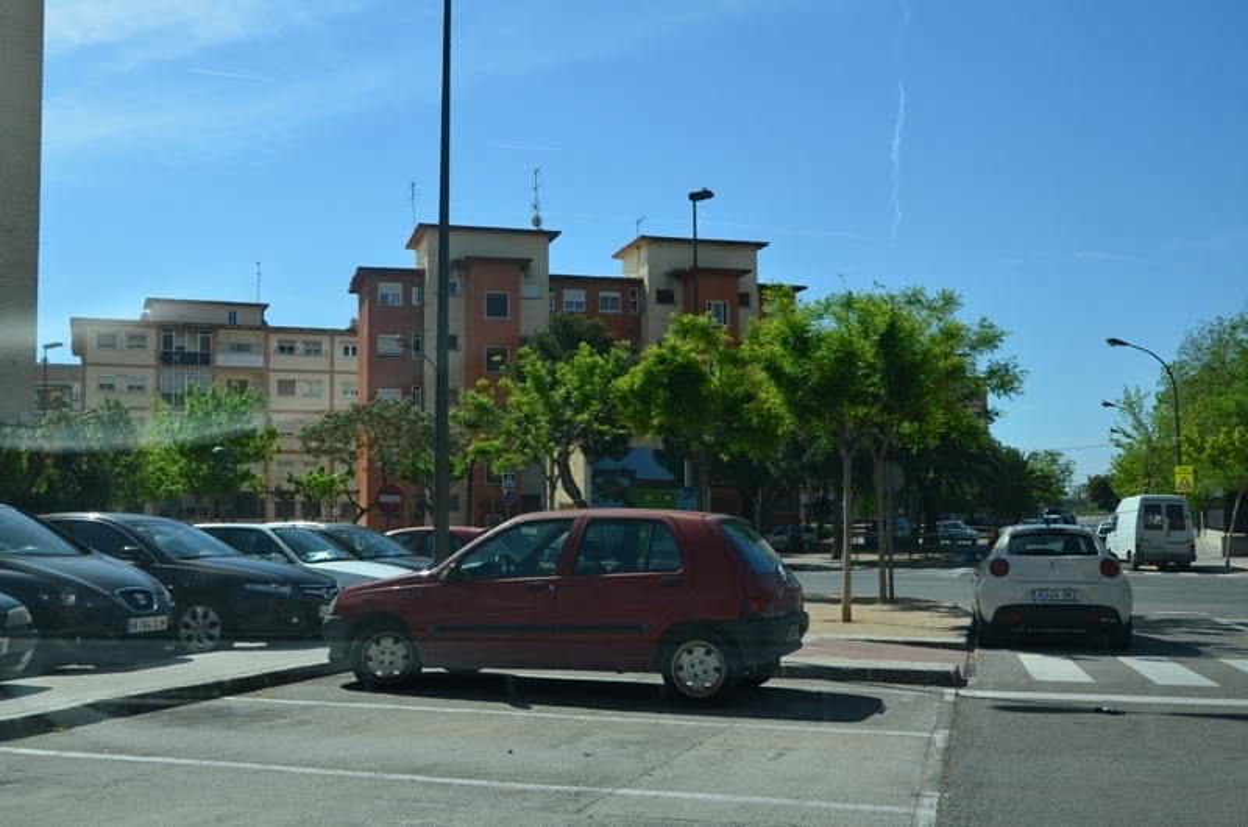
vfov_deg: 36.7
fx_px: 1246
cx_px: 624
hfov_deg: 53.2
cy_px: 414
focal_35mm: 36
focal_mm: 24
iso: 100
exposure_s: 1/125
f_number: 11
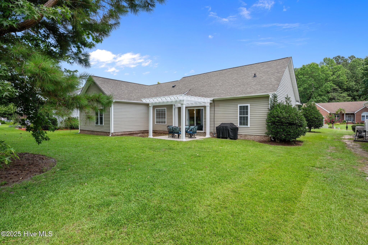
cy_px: 122
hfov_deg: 91.6
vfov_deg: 68.9
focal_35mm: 18
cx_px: 184
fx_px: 179
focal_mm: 17.5
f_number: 9
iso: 200
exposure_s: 1/125
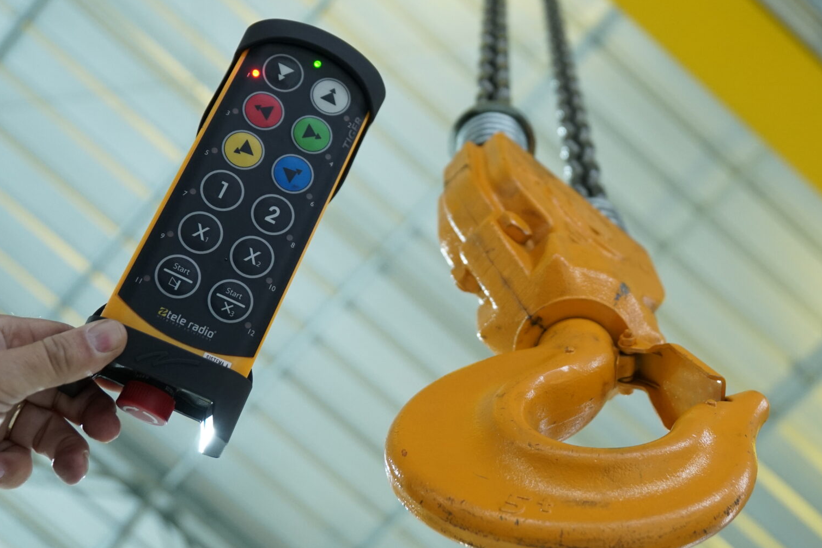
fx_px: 1279
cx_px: 534
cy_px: 176
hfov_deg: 35.4
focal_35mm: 56
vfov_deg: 24.1
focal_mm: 22
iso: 800
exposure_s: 1/100
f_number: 2.8
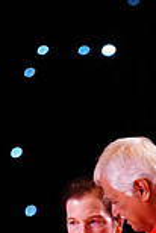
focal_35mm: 752
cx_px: 183
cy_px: 377
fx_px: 4877
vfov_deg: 2.7
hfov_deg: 1.8
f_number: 2.8
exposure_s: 1/250
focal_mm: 200
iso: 1000
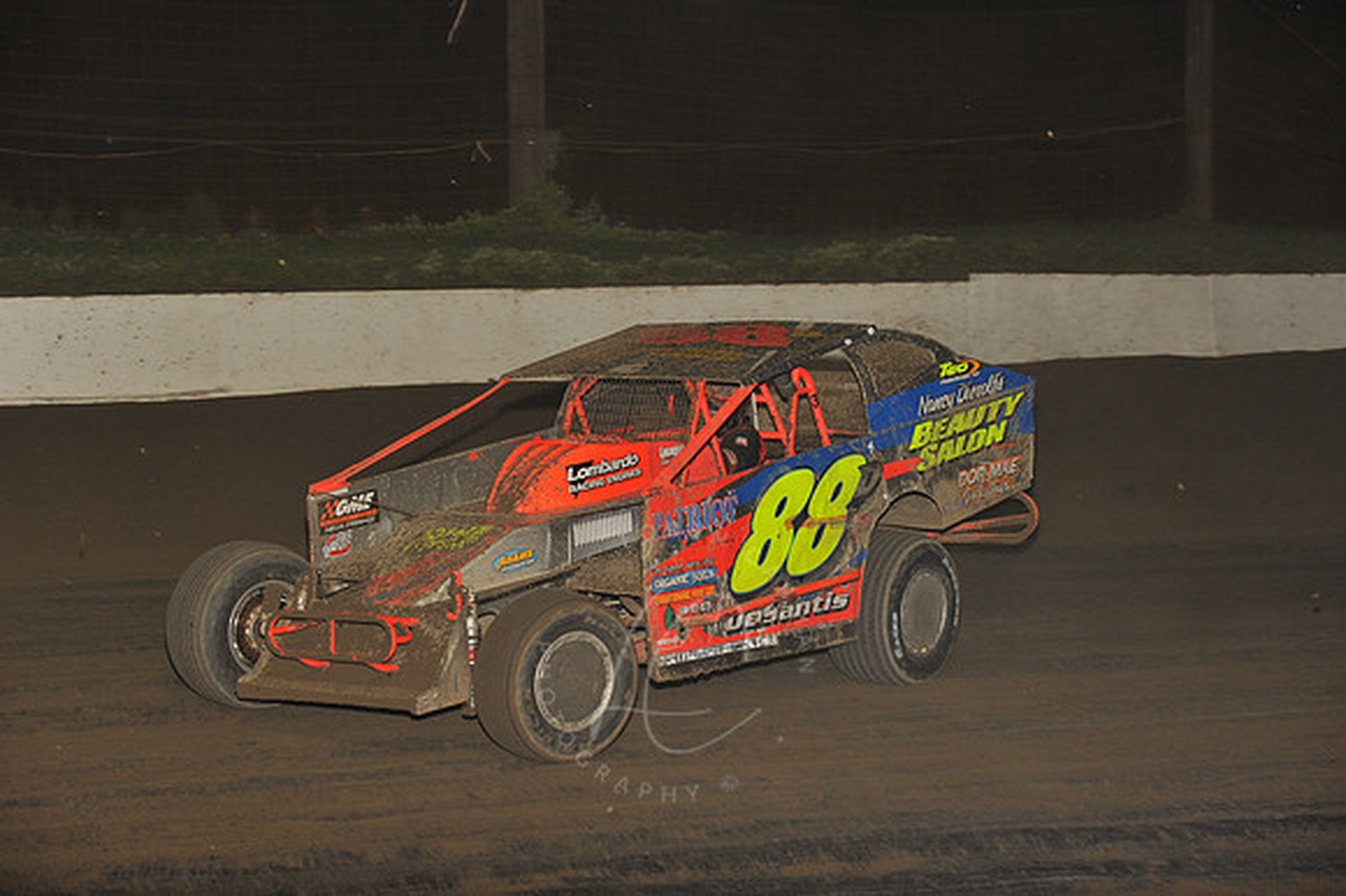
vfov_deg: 13.0
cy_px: 448
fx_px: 3923
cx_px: 673
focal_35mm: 105
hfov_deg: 19.5
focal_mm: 105
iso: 1000
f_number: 6.3
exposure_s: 1/320
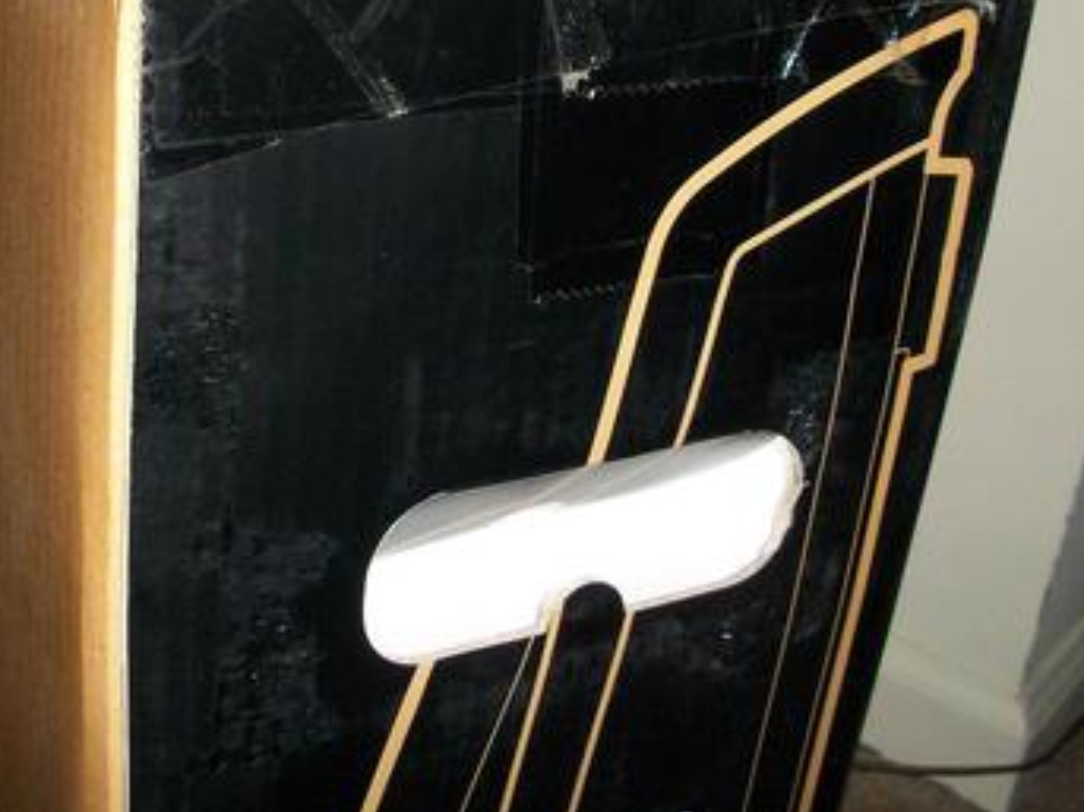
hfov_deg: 37.1
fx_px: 1597
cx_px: 363
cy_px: 314
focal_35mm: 51
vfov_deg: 28.5
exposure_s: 1/500
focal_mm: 6.3
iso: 250
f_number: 3.1
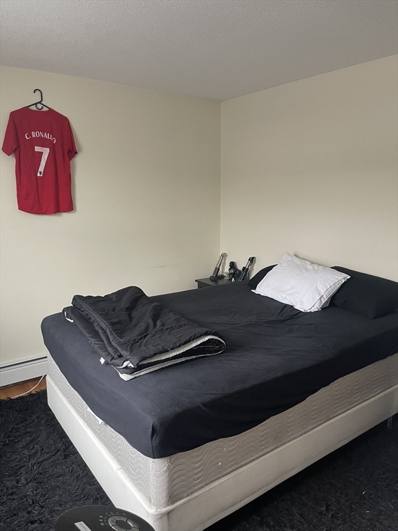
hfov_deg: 54.9
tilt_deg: -9.7
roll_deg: +0.3
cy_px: 266
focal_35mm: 25
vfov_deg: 69.4
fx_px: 383
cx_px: 199
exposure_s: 1/60
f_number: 1.6
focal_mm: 5.1
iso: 250
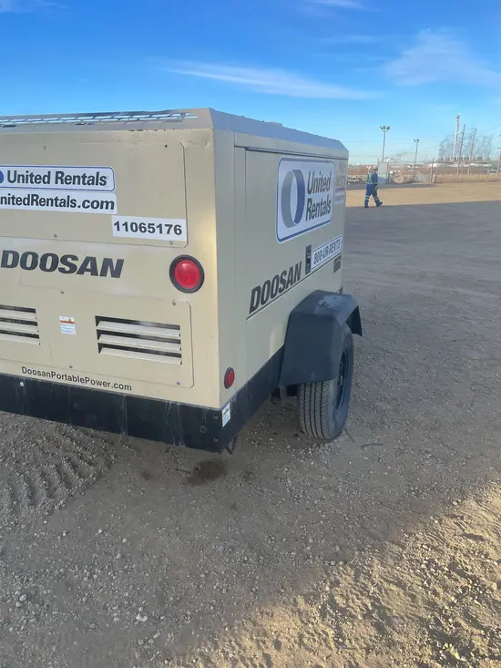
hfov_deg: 53.1
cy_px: 334
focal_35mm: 26
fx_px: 502
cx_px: 250
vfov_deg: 67.3
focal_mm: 4.2
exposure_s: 1/875
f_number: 1.6
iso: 32
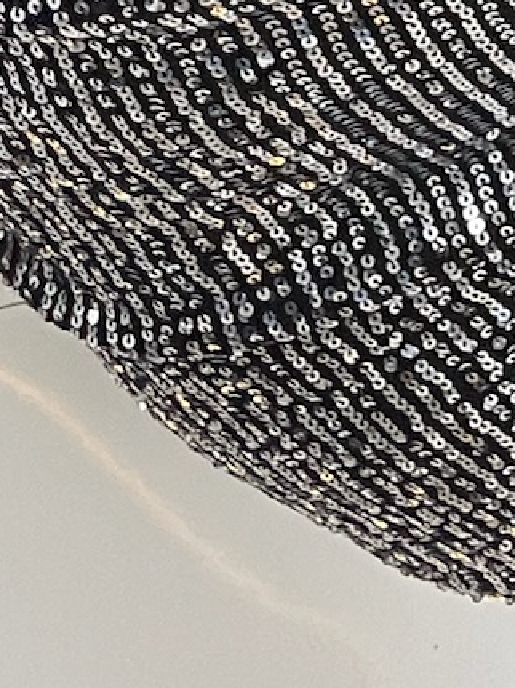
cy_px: -938
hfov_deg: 10.2
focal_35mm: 143
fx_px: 2839
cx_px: 667
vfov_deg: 11.5
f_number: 2.2
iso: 125
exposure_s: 1/60
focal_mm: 2.71
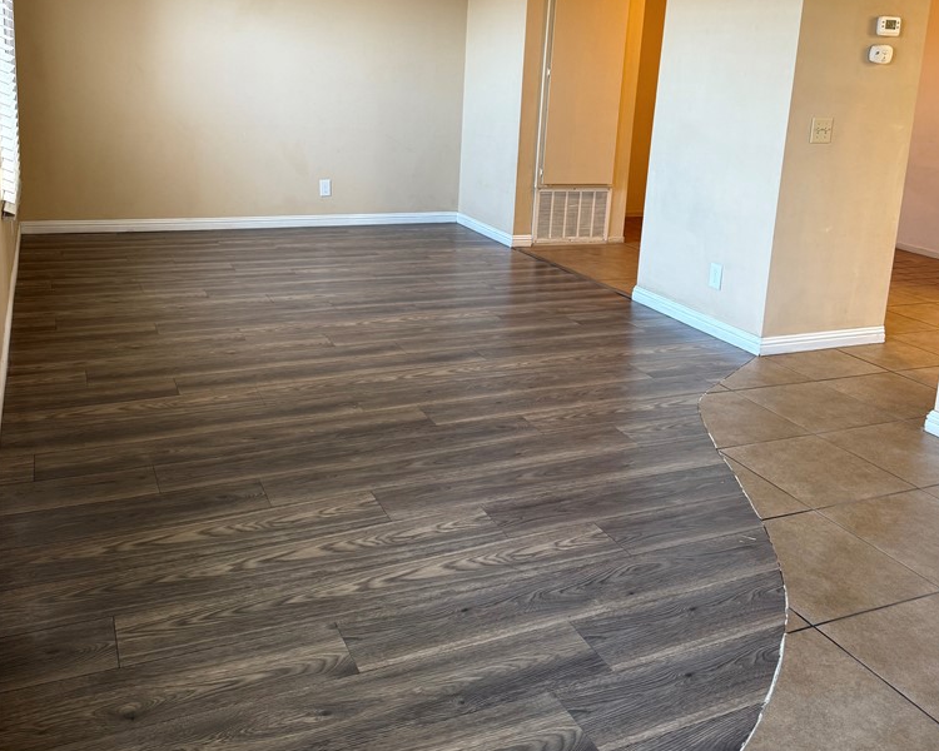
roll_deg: -3.3
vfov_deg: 45.0
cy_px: 243
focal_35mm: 32
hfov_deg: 55.7
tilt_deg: -10.8
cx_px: 476
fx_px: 889
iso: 160
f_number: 1.78
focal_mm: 6.76
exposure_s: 1/60
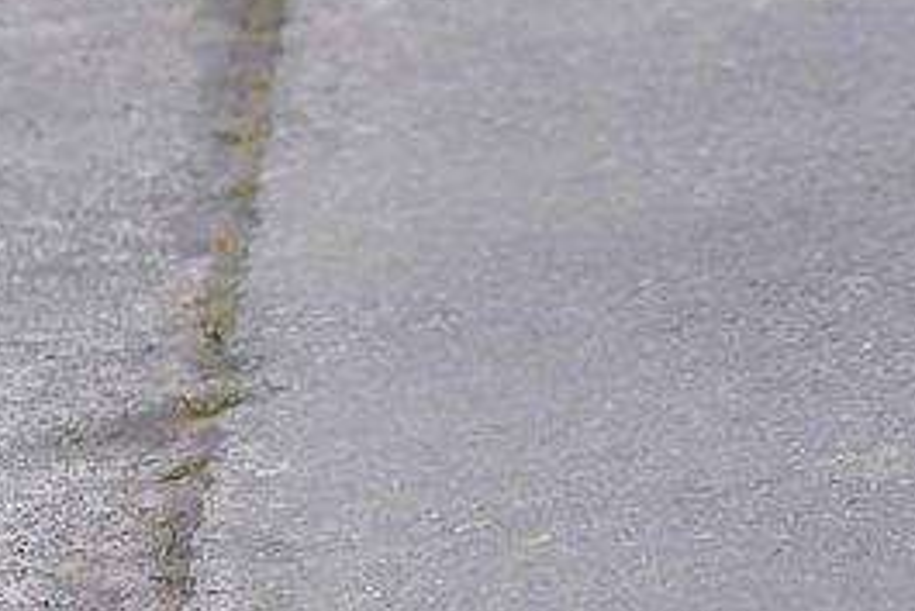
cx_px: 1537
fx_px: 10553
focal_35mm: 415
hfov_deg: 4.9
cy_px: -532
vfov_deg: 3.3
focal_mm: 110
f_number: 4
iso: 400
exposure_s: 1/800
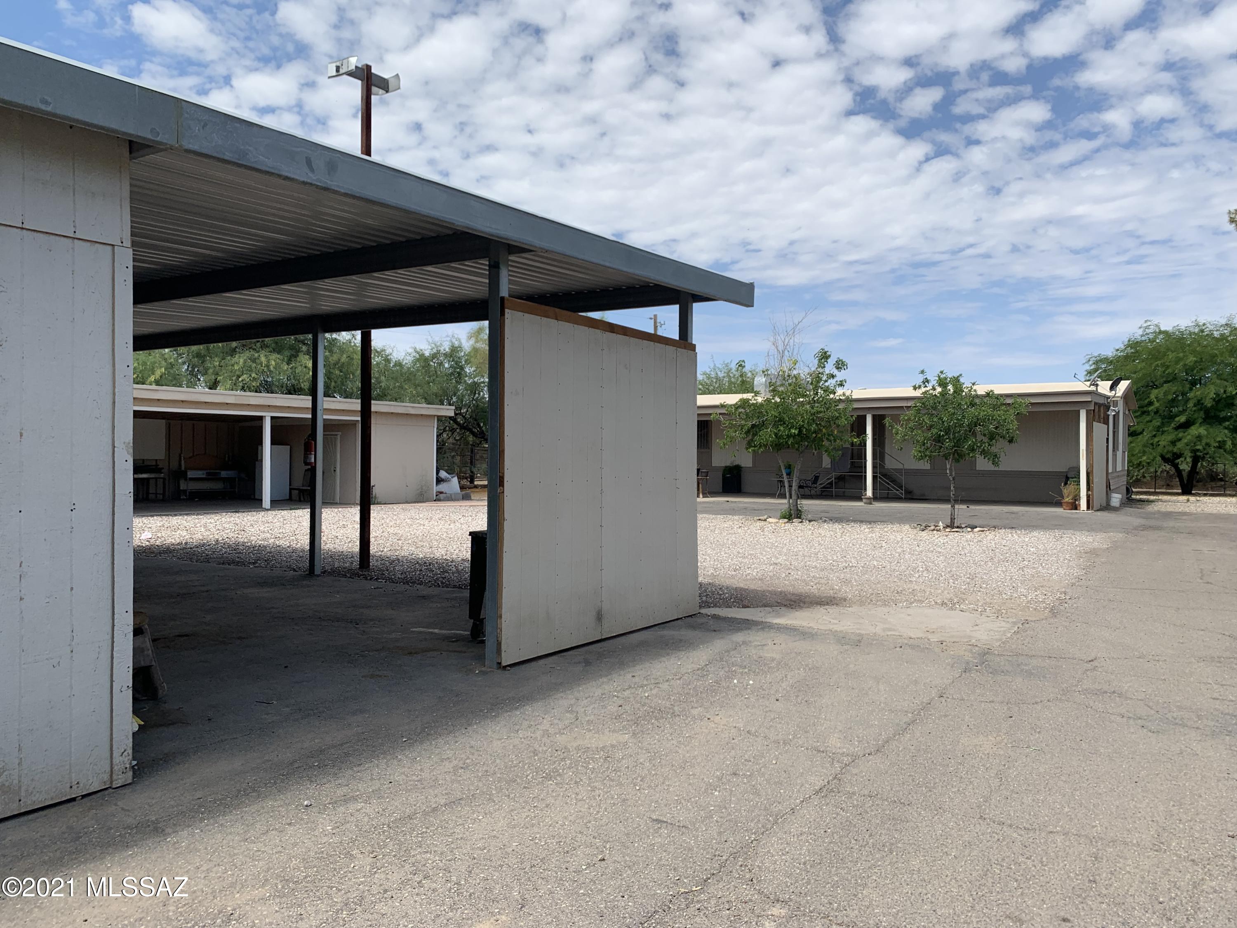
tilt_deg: +1.8
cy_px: 464
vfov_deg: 53.1
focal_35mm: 26
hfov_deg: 67.3
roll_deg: -0.5
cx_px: 618
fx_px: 929
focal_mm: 4.25
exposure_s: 1/2481
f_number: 1.8
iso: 25
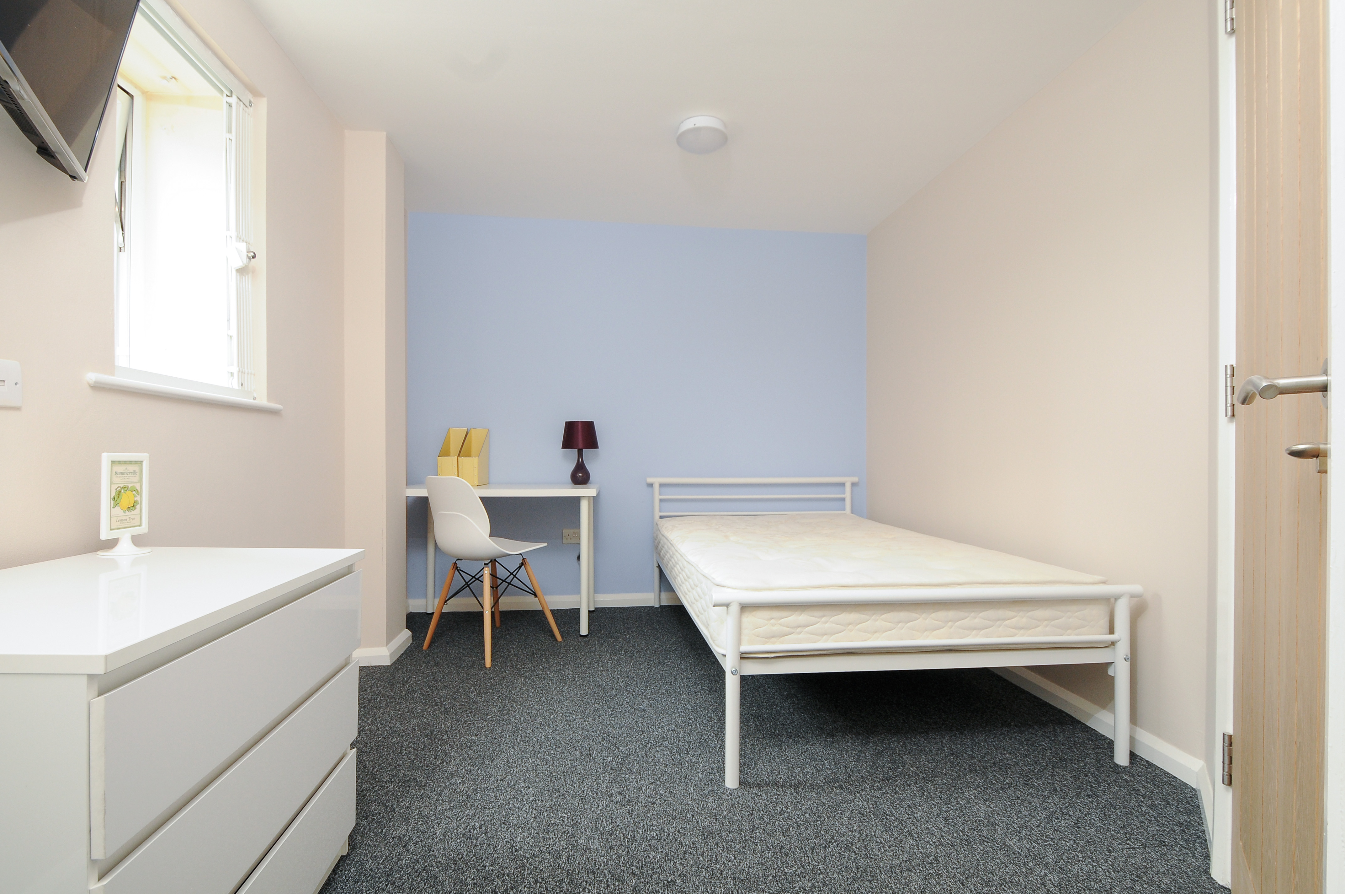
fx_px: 560
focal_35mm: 15
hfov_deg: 100.5
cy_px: 447
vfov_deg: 77.2
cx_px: 672
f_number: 7.1
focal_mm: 10
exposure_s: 1/13
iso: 320
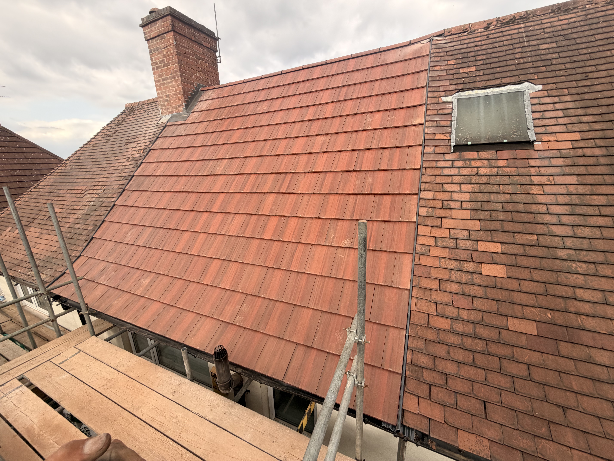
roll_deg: +2.3
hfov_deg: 102.1
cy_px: 230
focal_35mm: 14
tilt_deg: -17.0
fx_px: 248
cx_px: 307
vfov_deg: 85.7
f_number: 2.2
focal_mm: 2.22
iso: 50
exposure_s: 1/374
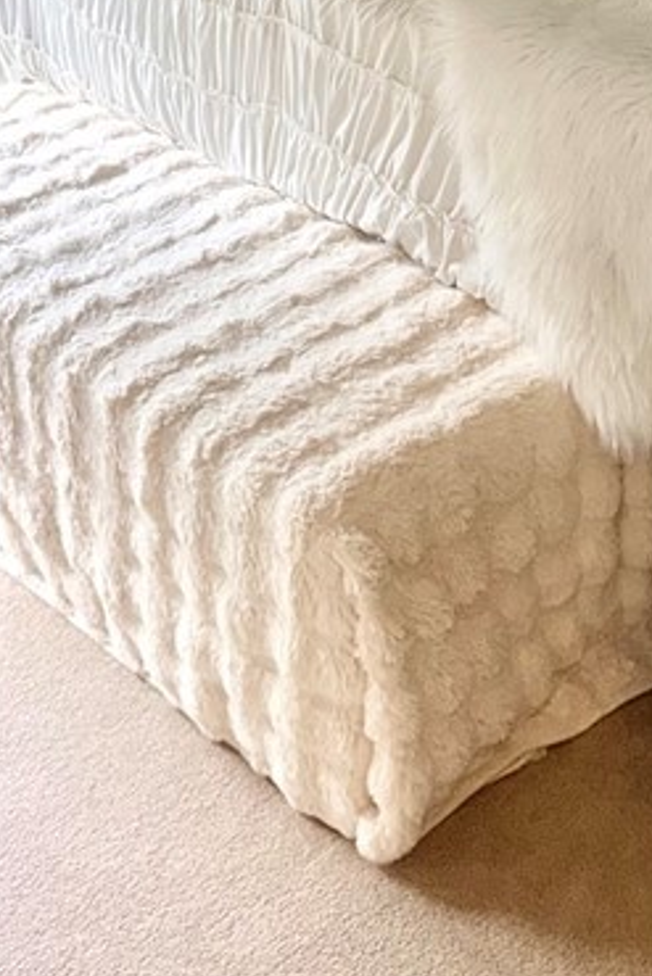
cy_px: -121
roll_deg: +5.3
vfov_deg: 26.7
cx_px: 179
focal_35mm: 69
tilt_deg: -16.3
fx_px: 1873
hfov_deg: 19.6
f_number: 1.78
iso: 125
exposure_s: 1/120
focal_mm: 6.76
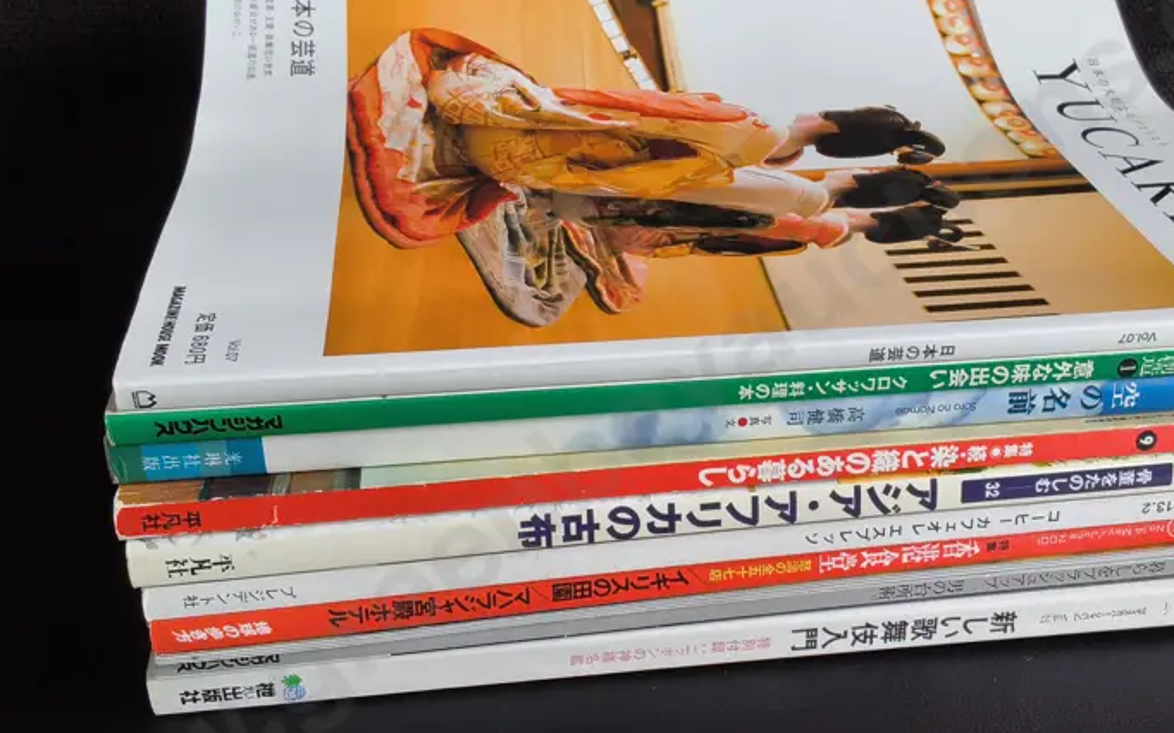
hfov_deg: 45.9
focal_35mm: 43
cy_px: 373
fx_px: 1376
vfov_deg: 29.8
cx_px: 711
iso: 64
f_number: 2
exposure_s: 1/100
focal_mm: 2.87
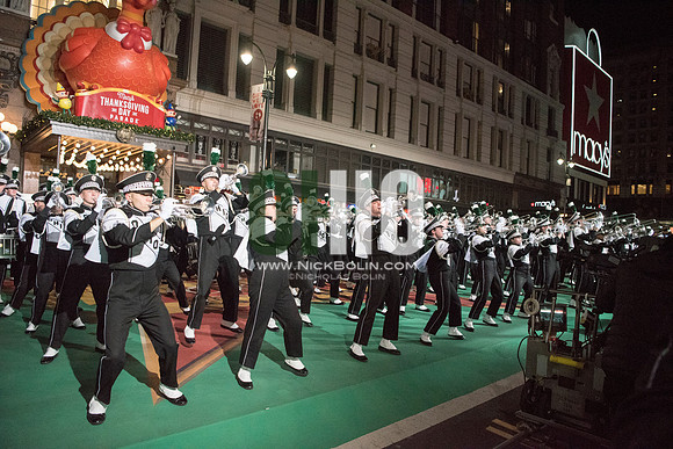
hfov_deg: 73.7
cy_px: 224
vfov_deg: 53.2
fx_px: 449
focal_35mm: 24
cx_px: 336
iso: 8000
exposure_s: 1/3200
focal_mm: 24
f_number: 2.8
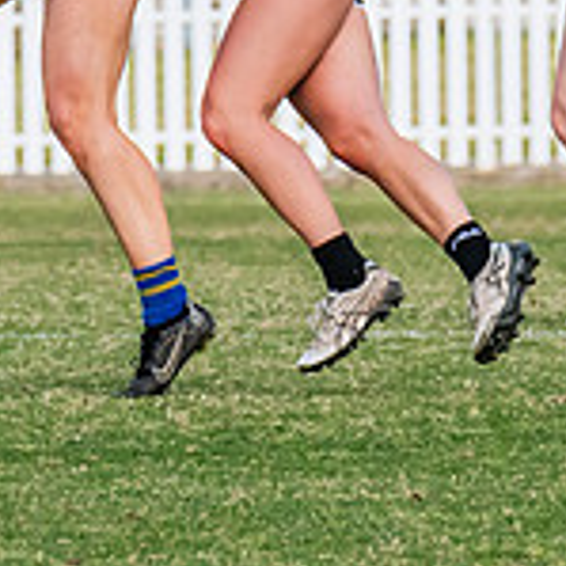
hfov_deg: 1.1
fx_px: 28322
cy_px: -102
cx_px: -221
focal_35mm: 1531
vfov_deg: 1.1
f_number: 8
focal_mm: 270
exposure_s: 1/1600
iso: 800
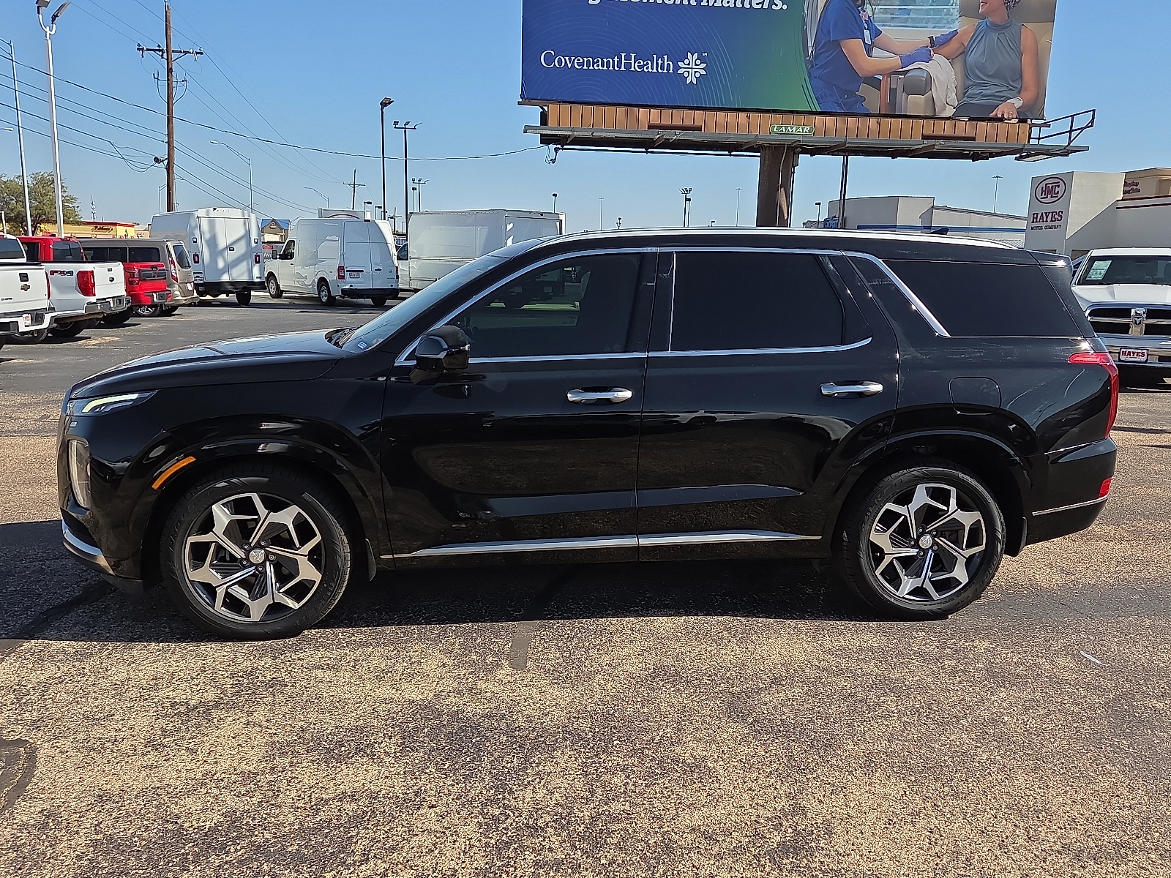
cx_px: 586
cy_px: 439
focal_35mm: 29
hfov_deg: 61.7
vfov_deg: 48.2
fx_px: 981
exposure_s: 1/1250
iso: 25
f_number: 1.8
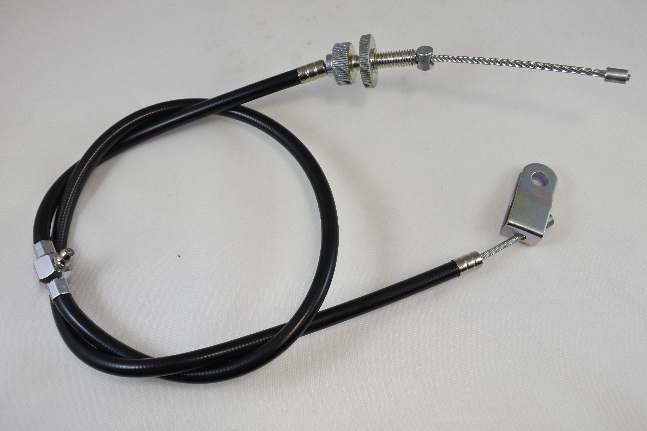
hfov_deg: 58.7
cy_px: 216
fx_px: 575
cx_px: 324
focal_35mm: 32
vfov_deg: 41.1
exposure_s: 1/250
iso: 360
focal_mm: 12.1
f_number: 3.8
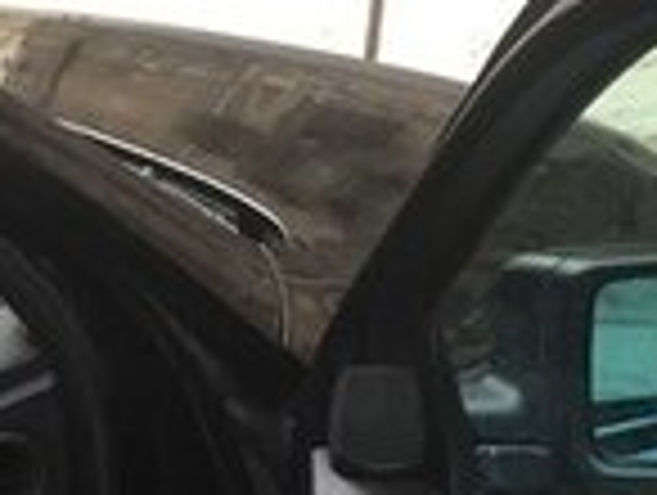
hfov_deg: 13.9
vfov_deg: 11.2
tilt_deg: -23.2
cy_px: 574
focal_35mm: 131
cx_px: -396
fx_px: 2490
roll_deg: -1.0
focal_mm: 4.15
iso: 50
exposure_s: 1/33
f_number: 2.2
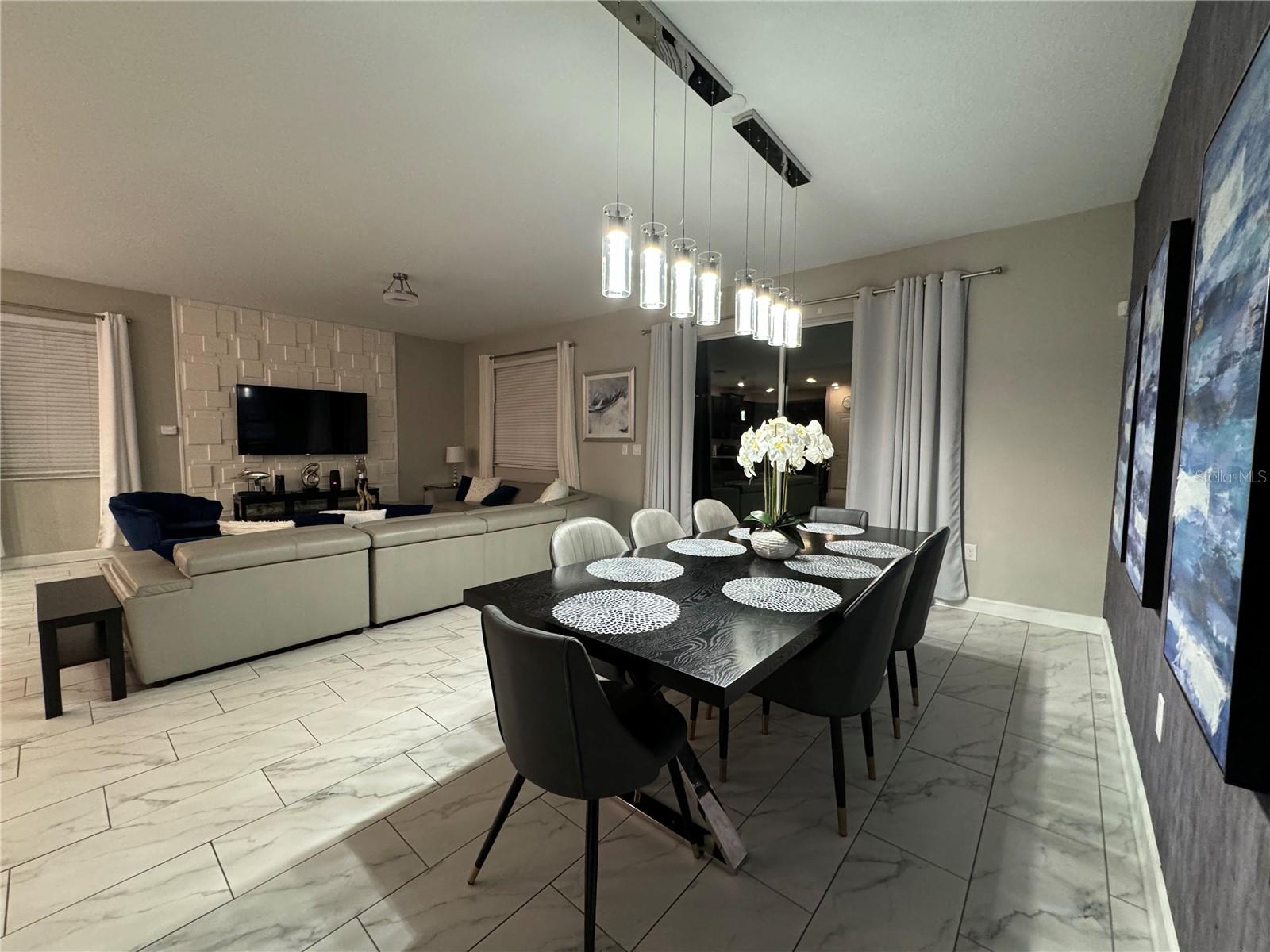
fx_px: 514
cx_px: 635
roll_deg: -0.5
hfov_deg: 102.1
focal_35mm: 14
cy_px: 476
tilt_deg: -4.7
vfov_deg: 85.7
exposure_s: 1/60
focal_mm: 2.22
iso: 500
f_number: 2.2
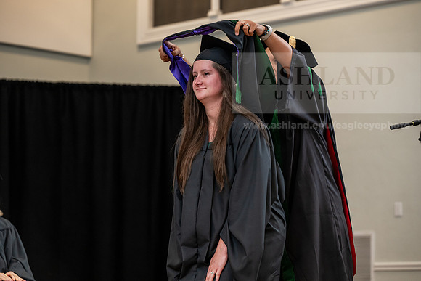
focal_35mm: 104
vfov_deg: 13.2
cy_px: 140
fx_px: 1216
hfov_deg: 19.6
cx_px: 210
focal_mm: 104
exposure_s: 1/200
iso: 1600
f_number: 3.5
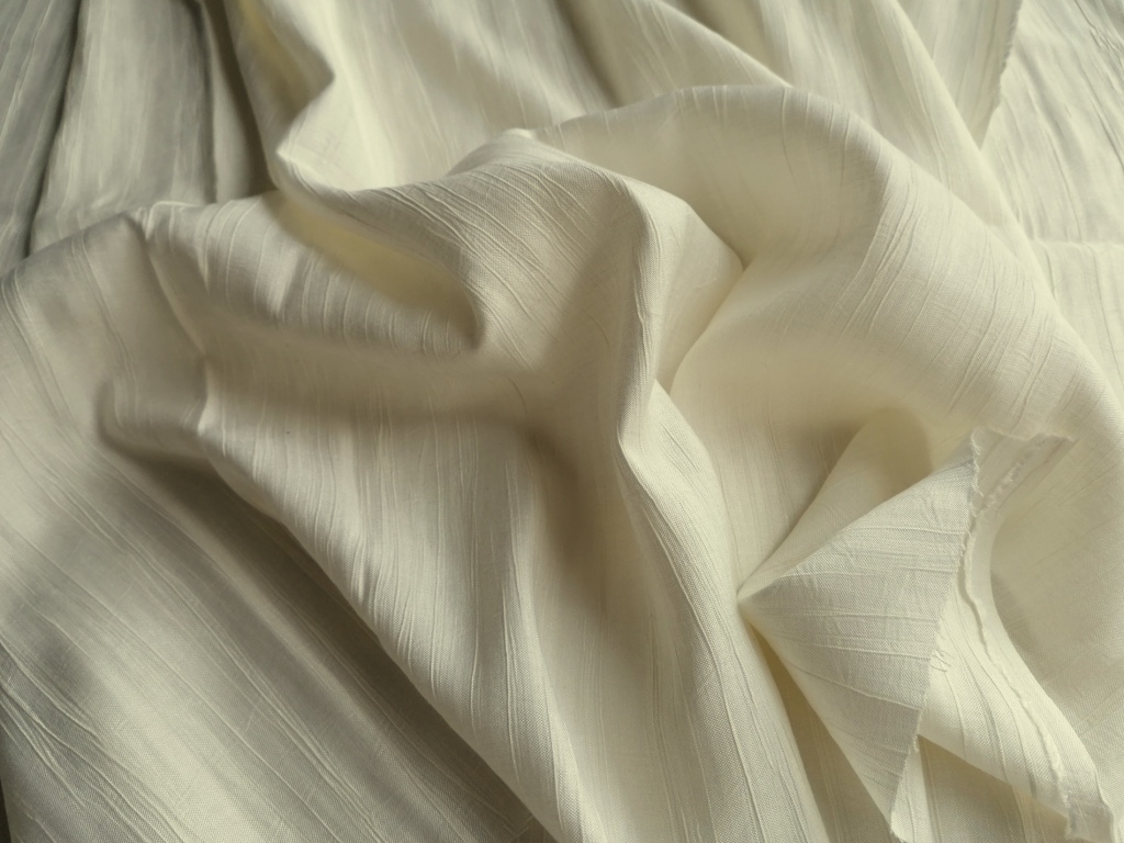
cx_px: 562
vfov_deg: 51.4
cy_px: 422
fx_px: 877
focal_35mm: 27
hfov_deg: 65.3
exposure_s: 1/100
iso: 64
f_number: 1.8
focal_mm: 4.75
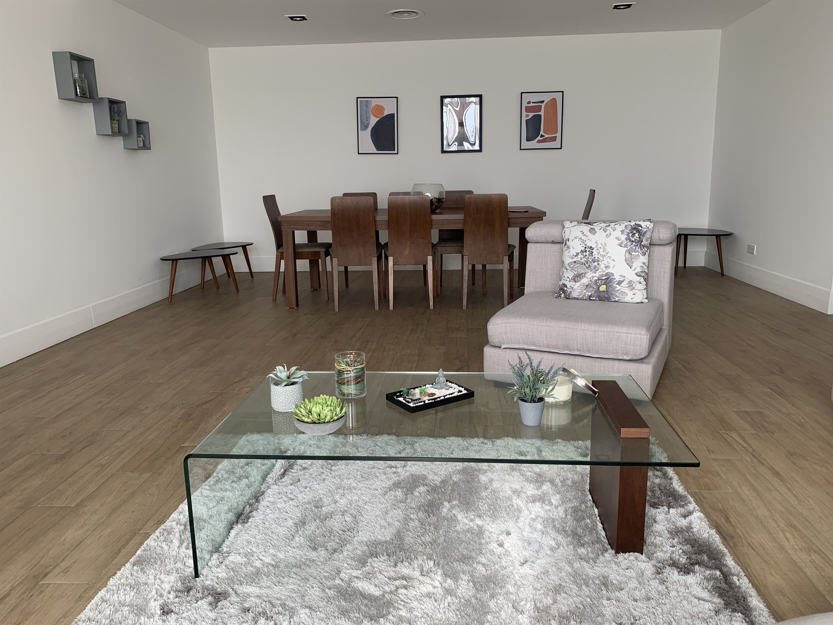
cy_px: 312
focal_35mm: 26
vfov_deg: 53.1
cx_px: 416
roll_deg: +0.7
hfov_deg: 67.3
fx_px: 626
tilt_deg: -11.6
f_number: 1.8
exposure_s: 1/121
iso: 64
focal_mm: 4.25
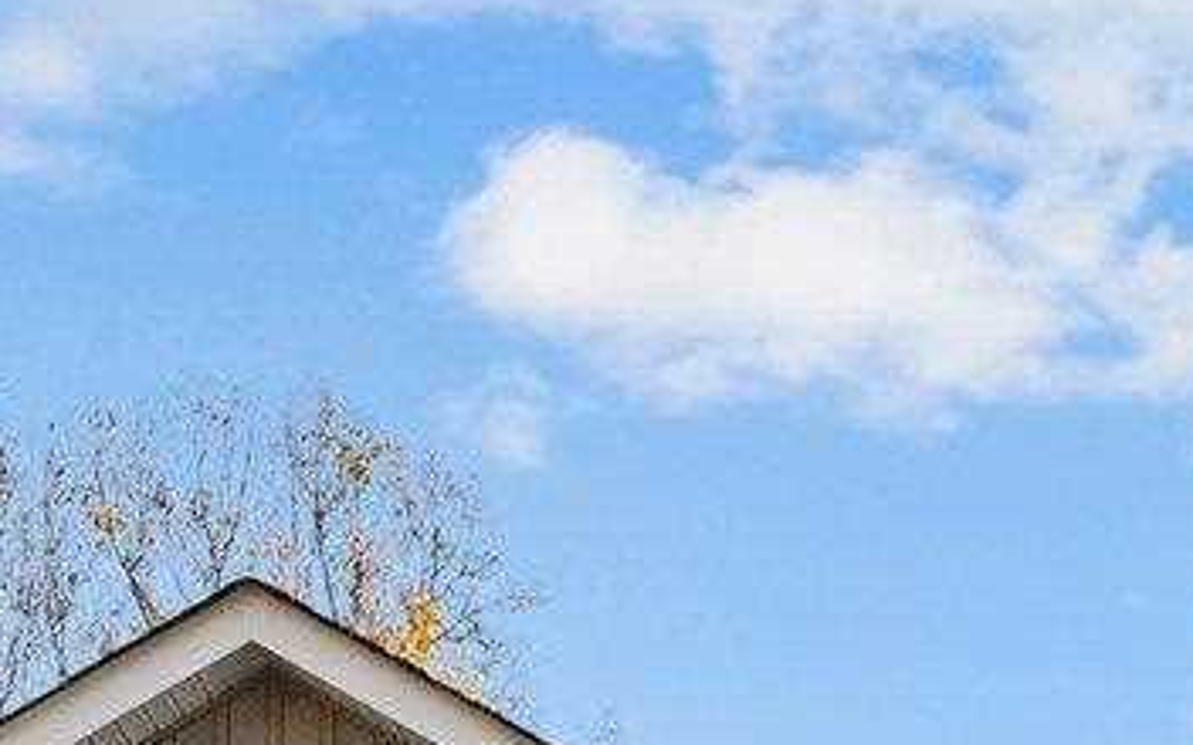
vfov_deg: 7.8
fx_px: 4812
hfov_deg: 14.0
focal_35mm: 148
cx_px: 1024
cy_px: 2179
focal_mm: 12.29
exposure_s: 1/320
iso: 300
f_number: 2.8
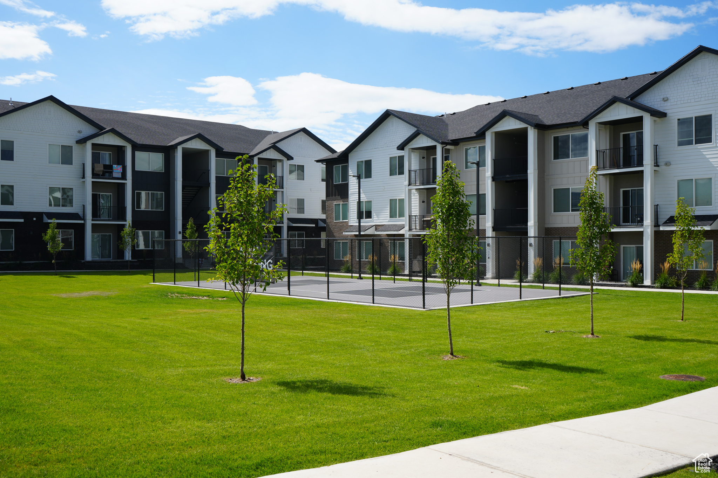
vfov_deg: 37.8
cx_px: 359
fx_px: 698
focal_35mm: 35
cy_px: 239
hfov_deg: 54.4
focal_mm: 35
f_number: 10
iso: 100
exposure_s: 1/160
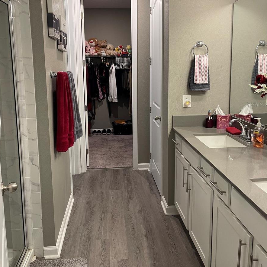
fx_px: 262
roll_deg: +0.6
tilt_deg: -8.7
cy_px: 104
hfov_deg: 54.0
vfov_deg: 53.6
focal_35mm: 30
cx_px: 133
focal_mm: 5.1
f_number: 1.6
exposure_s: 1/60
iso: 160
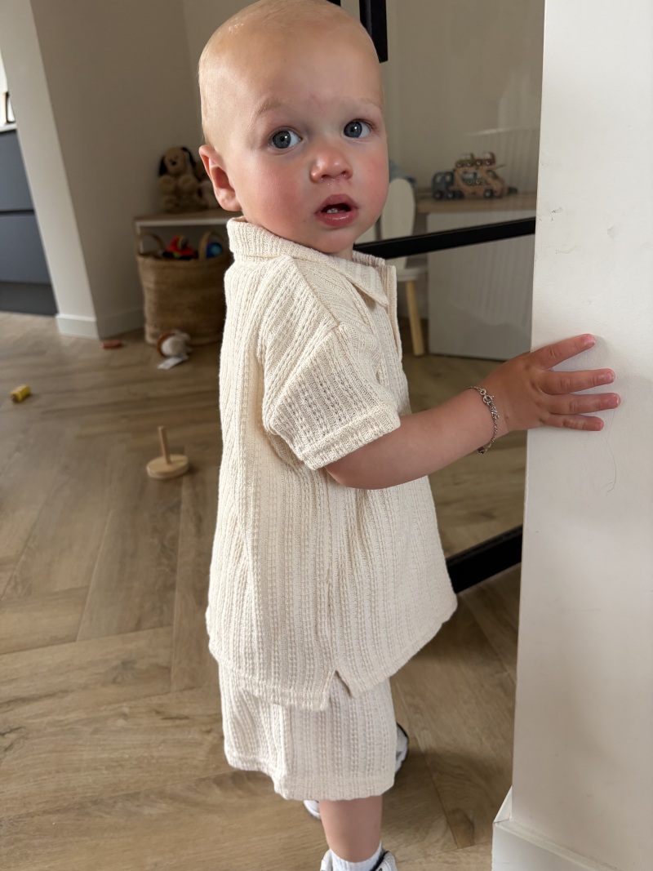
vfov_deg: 67.3
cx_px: 326
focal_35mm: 26
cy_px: 436
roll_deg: +3.6
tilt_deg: -21.1
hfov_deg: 53.1
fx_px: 654
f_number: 1.6
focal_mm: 5.96
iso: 64
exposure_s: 1/121
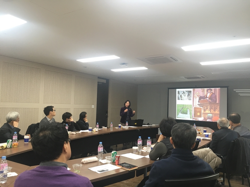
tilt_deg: +1.9
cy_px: 94
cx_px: 125
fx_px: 209
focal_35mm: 29
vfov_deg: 48.2
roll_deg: -1.5
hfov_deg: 61.7
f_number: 2.2
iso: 80
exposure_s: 1/30
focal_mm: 4.15
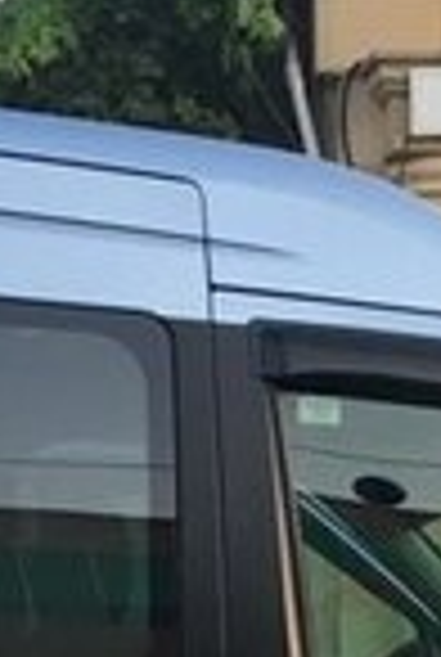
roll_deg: -0.2
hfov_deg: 10.1
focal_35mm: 136
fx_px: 2487
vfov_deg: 14.4
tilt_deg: -2.8
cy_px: 844
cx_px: 76
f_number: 2.2
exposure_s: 1/33
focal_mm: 4.15
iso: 25
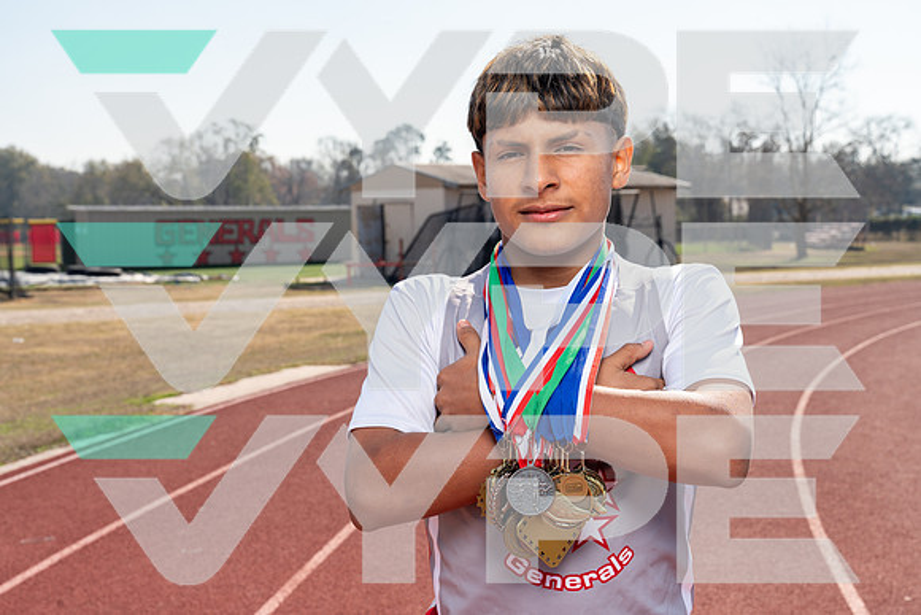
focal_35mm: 53
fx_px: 1356
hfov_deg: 37.5
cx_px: 460
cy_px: 308
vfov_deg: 25.5
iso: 125
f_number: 9
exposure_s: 1/200
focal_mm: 53
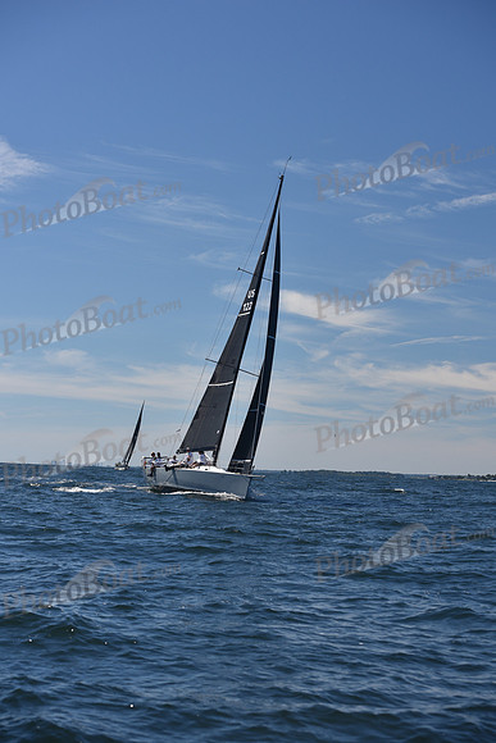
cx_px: 248
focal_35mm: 70
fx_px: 1446
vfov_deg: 28.8
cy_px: 372
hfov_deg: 19.5
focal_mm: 70
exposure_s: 1/800
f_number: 5.6
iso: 200
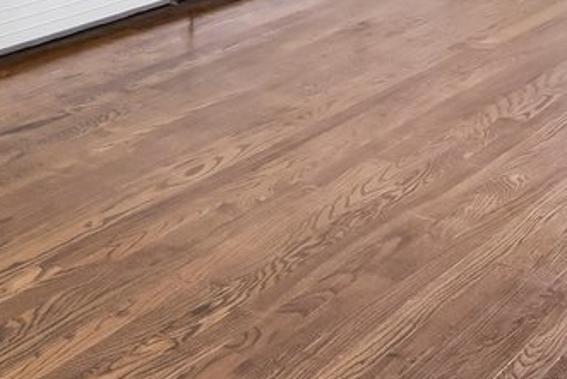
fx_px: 1560
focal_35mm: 99
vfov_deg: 12.6
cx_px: -77
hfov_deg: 19.6
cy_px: -310
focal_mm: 16
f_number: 9
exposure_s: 1/5
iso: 320
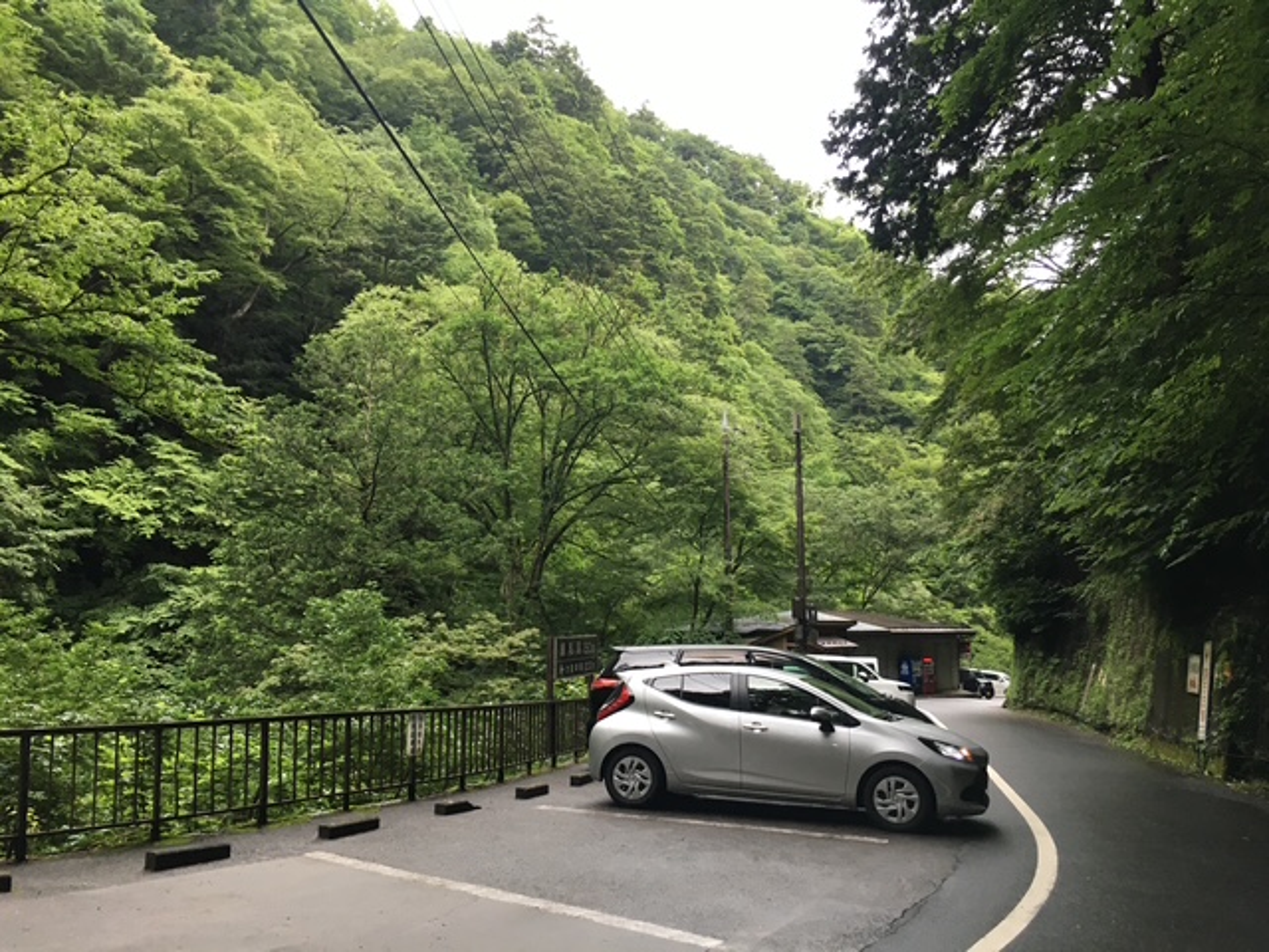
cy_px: 476
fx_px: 1063
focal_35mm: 29
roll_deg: -0.8
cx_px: 634
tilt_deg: +8.7
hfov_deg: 61.7
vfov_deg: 48.2
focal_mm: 4.15
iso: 32
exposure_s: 1/30
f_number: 2.2
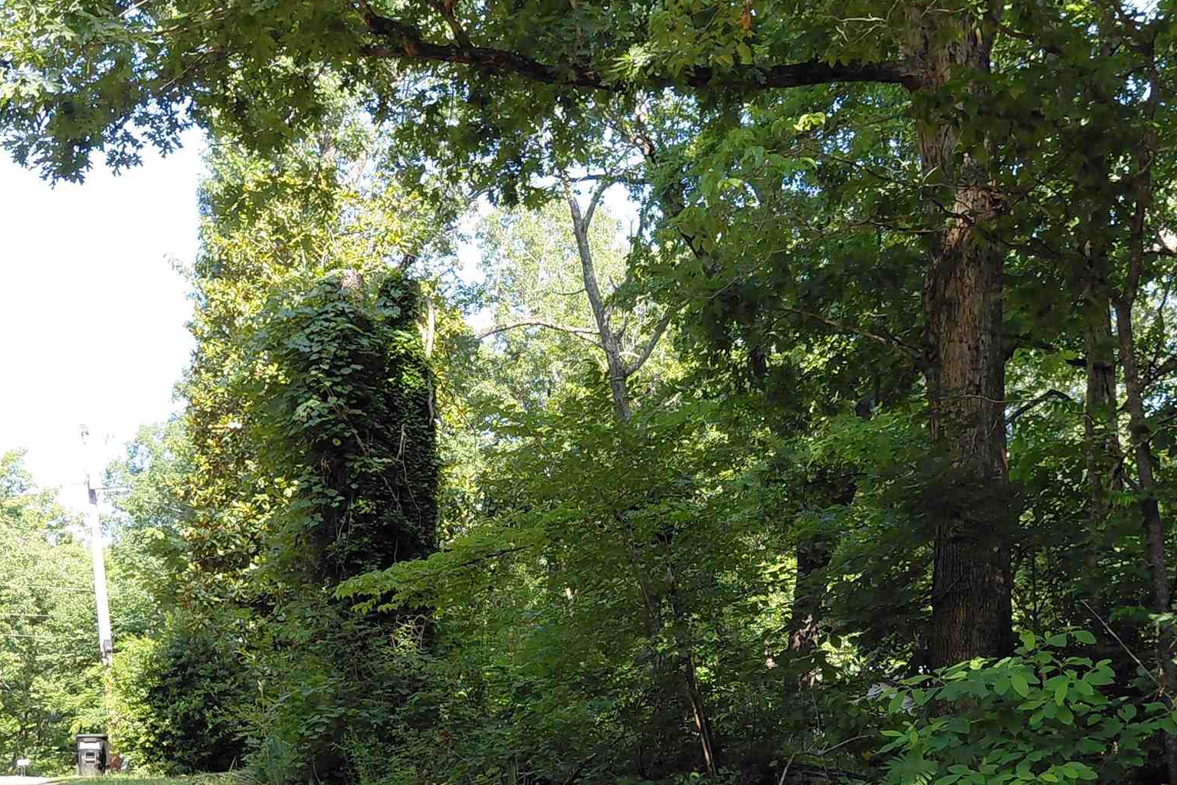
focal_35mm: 52
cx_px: 813
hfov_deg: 37.6
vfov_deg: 25.5
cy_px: 645
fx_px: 1700
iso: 50
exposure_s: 1/328
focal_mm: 4.69
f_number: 1.8
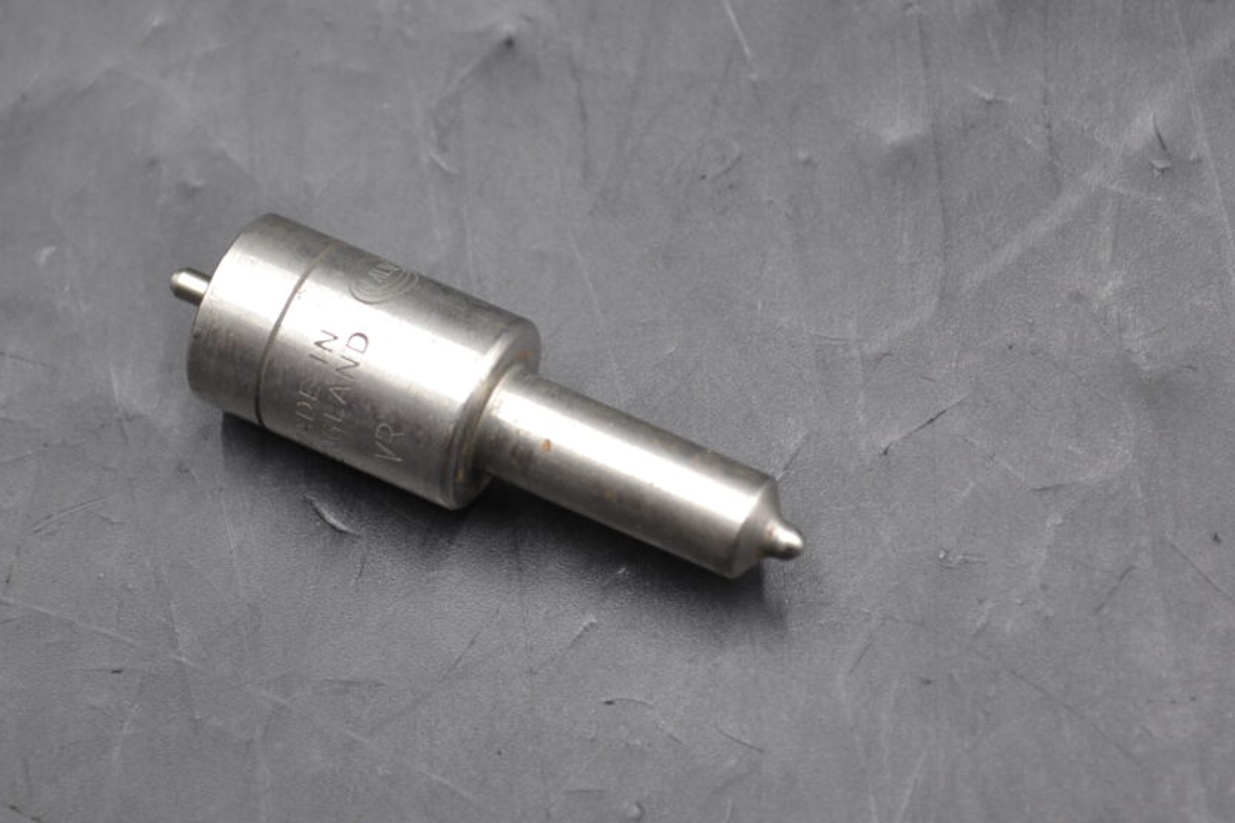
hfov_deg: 17.2
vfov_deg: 11.5
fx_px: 4072
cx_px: 426
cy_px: 336
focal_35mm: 119
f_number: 5.6
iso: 400
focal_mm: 55
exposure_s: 1/30
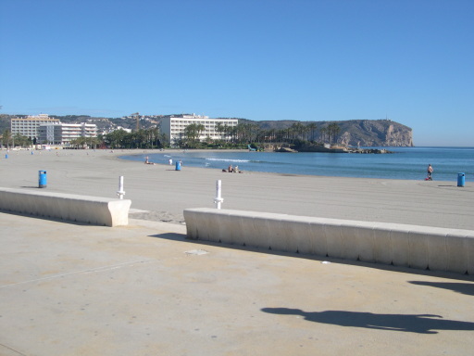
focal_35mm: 38
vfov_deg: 37.7
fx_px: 520
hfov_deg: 49.0
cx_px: 237
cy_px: 178
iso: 100
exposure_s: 1/234
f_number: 7.6
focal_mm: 8
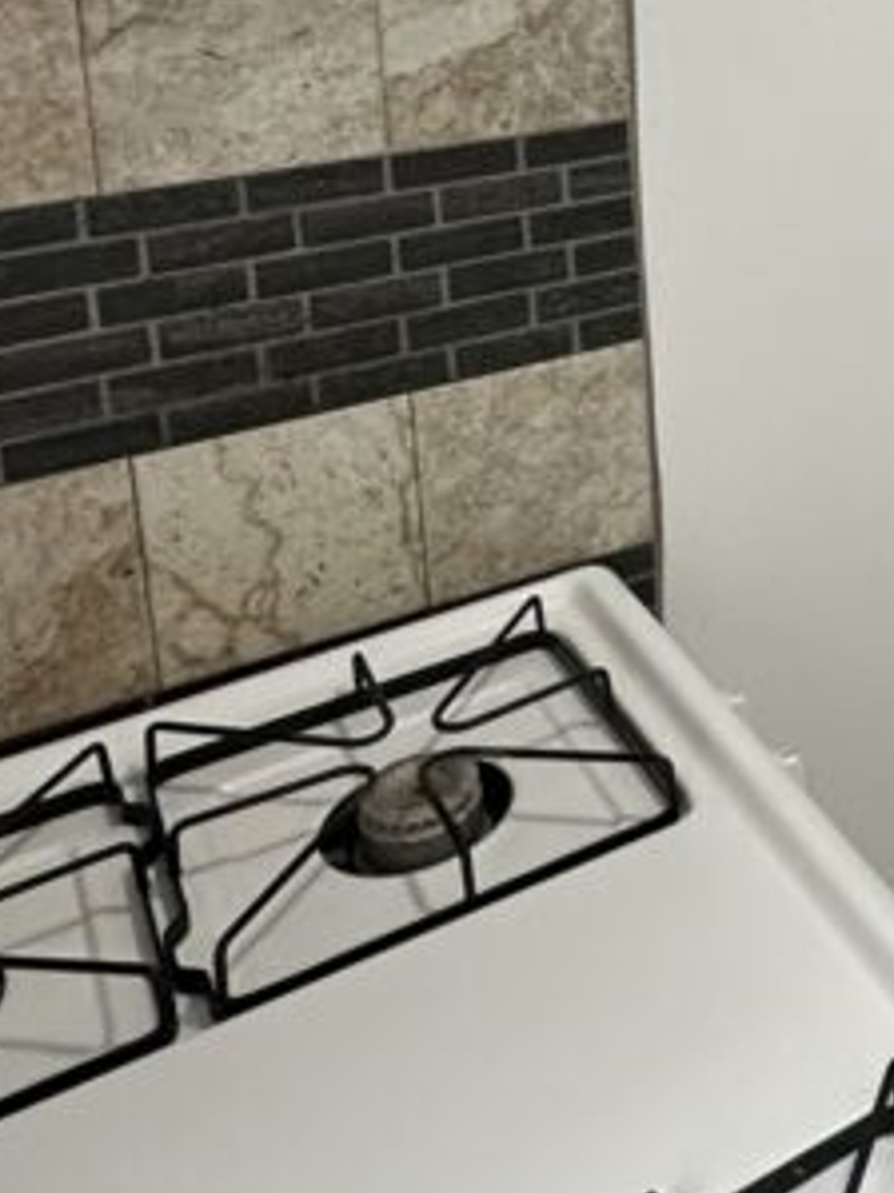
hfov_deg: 25.6
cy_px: 32
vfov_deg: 36.2
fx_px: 1654
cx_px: 1185
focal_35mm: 48
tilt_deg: -11.5
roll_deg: -1.4
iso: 200
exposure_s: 1/60
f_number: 2.2
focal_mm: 2.22
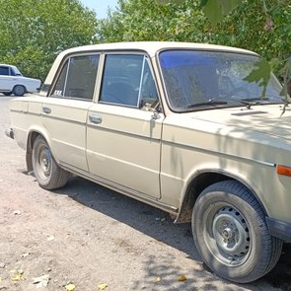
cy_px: 144
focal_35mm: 42
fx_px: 399
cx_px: 193
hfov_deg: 39.6
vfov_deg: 40.0
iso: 50
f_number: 1.6
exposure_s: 1/418
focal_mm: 6.14
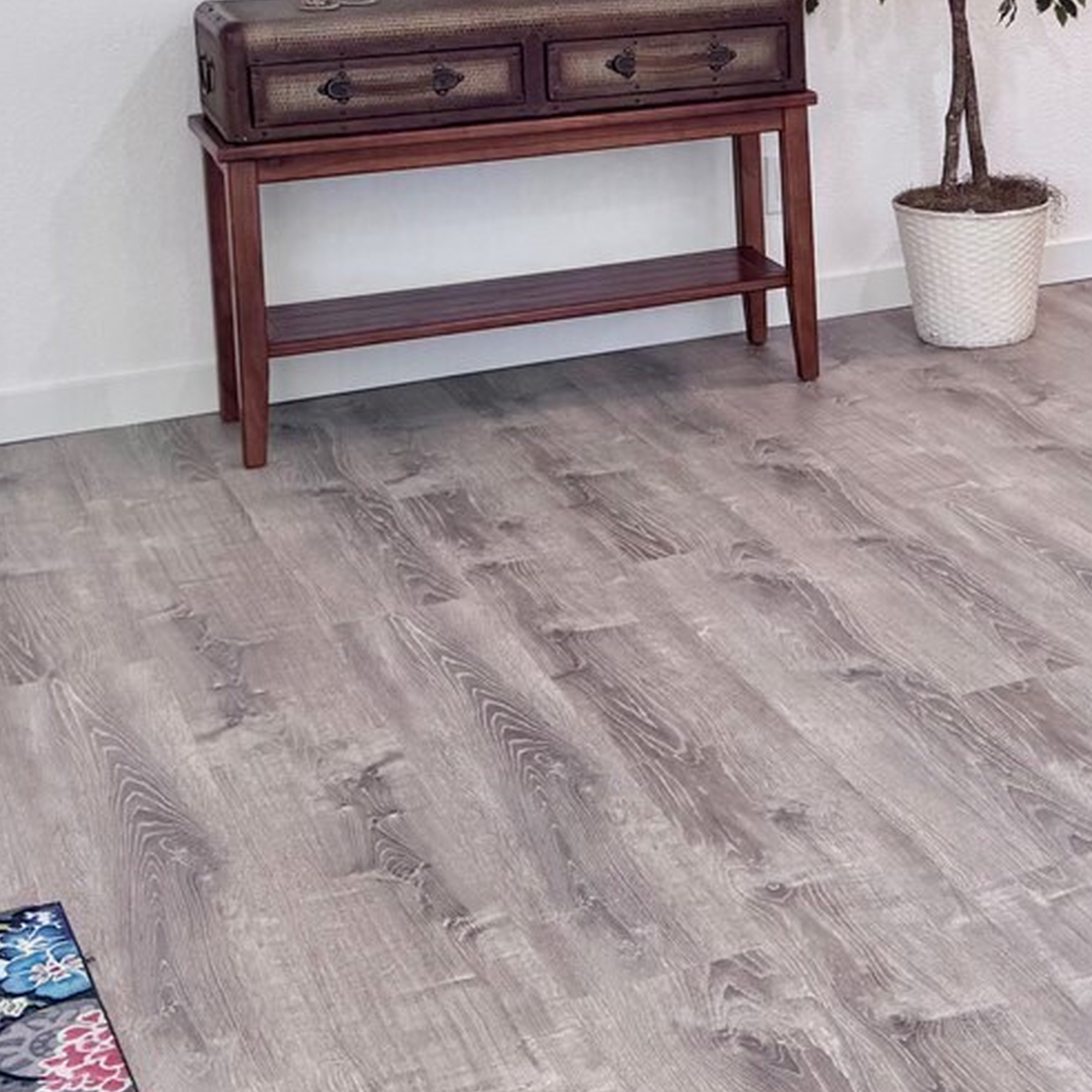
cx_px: 1187
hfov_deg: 23.5
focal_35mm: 69
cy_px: 71
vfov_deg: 24.2
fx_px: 2463
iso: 80
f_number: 1.78
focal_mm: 6.76
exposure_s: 1/120
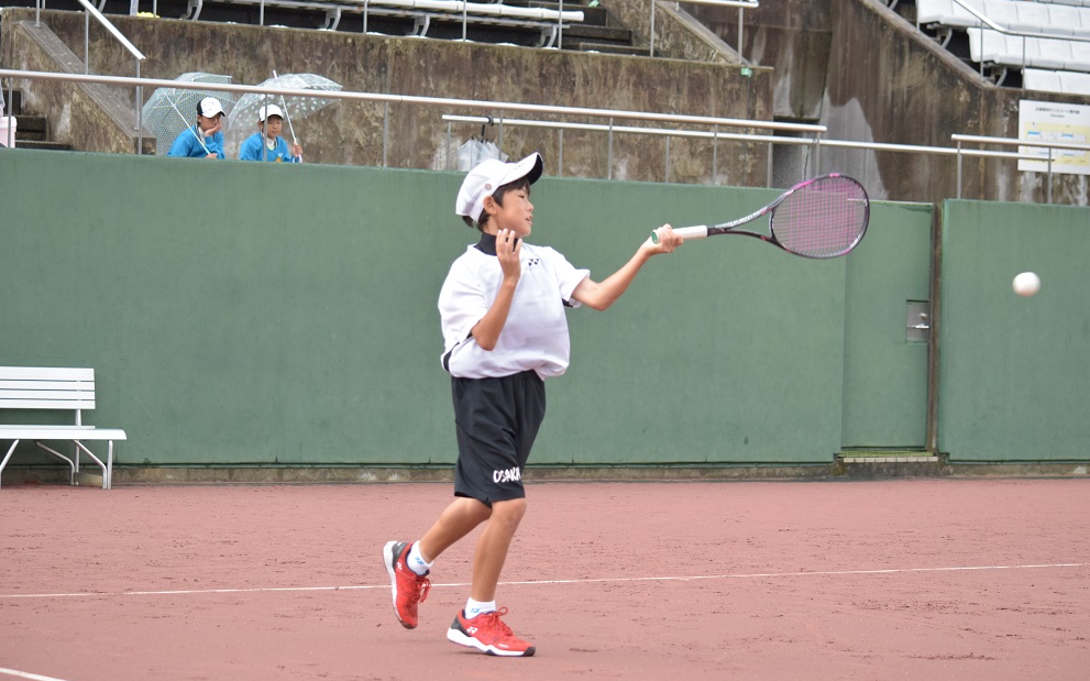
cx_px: 549
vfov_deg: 12.1
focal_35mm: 108
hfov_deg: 19.3
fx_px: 3208
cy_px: 348
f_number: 4.5
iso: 1600
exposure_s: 1/1250
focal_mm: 70
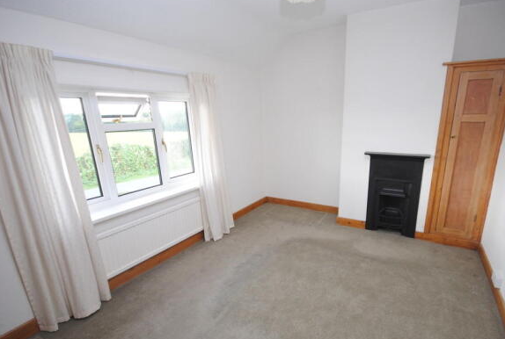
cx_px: 285
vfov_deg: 70.6
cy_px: 186
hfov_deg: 92.6
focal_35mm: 17
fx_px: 239
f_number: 4
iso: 280
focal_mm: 10
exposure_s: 1/30
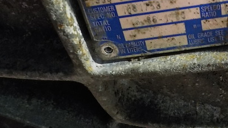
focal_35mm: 51
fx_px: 308
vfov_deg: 22.5
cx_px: 175
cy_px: -3
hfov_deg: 39.3
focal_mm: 4.1
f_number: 3.3
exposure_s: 1/15
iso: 640
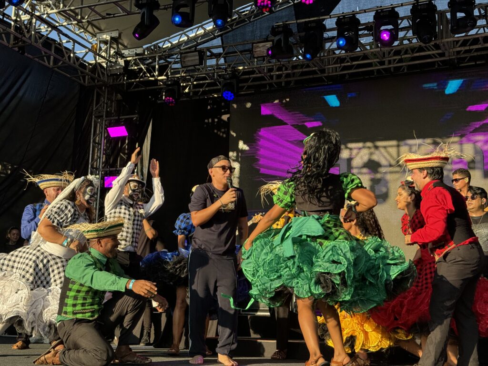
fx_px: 677
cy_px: 183
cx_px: 244
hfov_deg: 39.7
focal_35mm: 48
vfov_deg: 30.3
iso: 64
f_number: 1.78
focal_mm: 6.76
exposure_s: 1/938
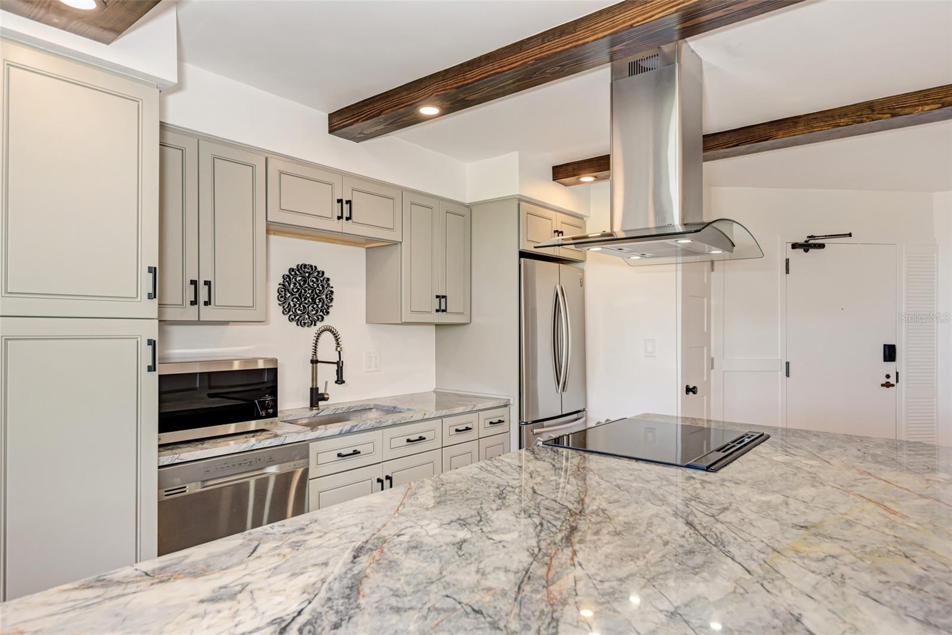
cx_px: 476
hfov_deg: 81.2
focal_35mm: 21
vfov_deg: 59.5
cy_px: 318
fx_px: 555
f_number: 5.6
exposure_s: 1/40
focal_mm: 21
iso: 400
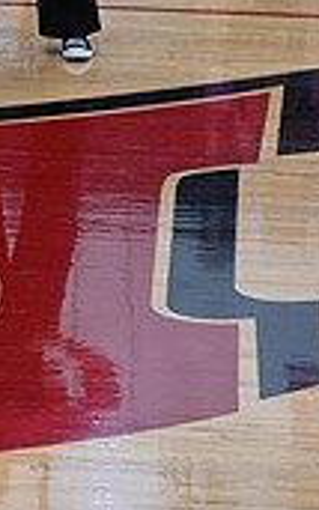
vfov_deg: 4.9
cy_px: 49
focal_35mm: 432
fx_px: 6004
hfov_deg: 3.0
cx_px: -525
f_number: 4
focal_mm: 125
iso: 4000
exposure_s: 1/400
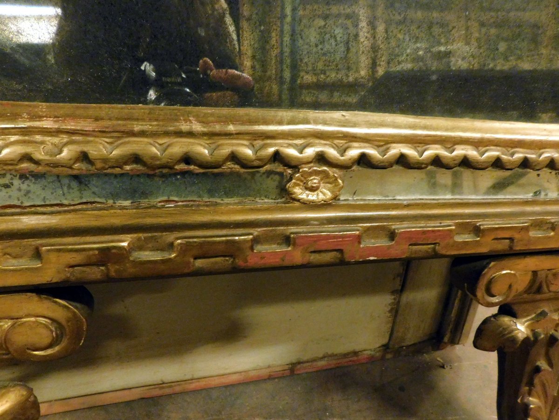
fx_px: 371
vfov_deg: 58.9
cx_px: 280
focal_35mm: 23
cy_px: 210
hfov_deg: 73.9
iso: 800
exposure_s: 1/13
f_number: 3
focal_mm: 4
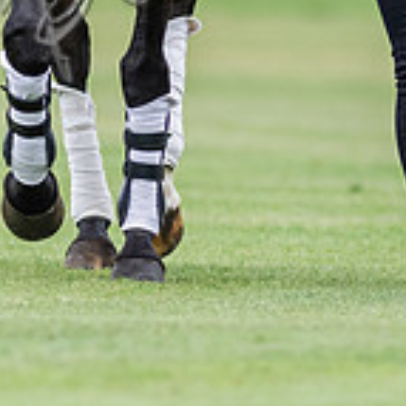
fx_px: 24376
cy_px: -205
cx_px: 457
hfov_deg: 1.0
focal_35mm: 1837
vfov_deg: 1.0
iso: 640
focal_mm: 300
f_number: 2.8
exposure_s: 1/2000
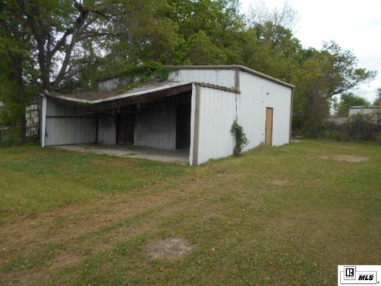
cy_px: 143
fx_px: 286
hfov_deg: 67.3
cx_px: 190
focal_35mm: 26
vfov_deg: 53.1
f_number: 3.2
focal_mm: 4.6
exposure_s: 1/320
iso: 80
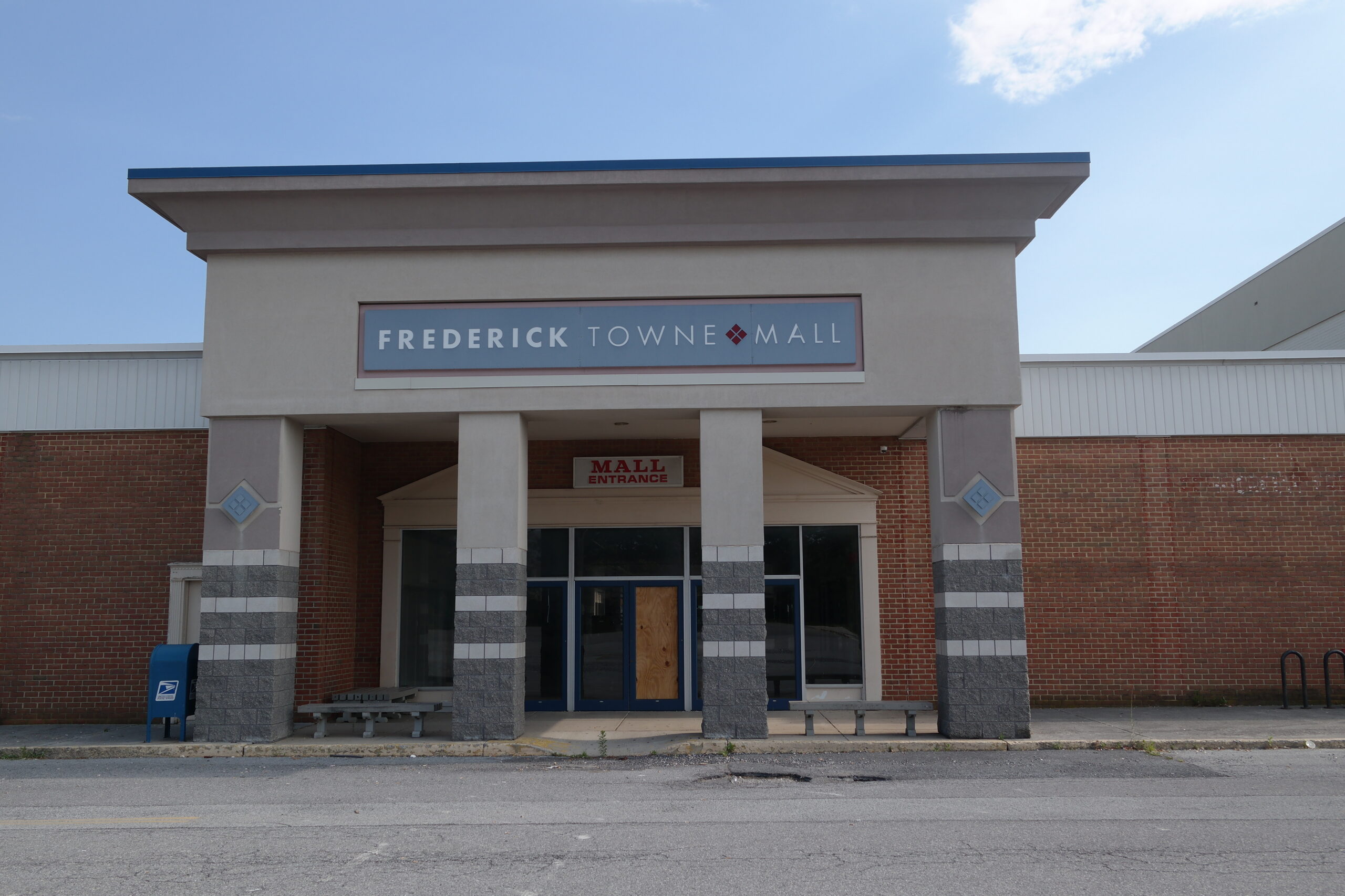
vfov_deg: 43.6
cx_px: 672
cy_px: 448
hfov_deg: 61.9
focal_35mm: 30
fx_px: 1121
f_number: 6.3
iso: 100
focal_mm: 20
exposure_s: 1/250
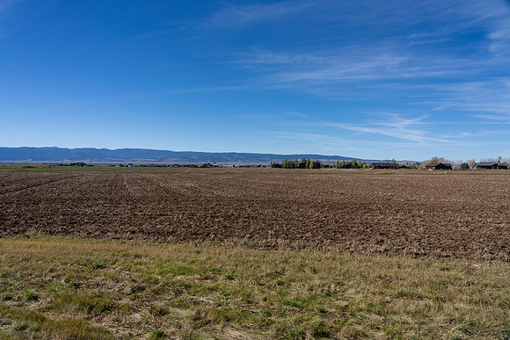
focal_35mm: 24
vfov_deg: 53.2
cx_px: 255
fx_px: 340
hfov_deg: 73.7
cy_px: 170
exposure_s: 1/1600
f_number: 8
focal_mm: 24
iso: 400
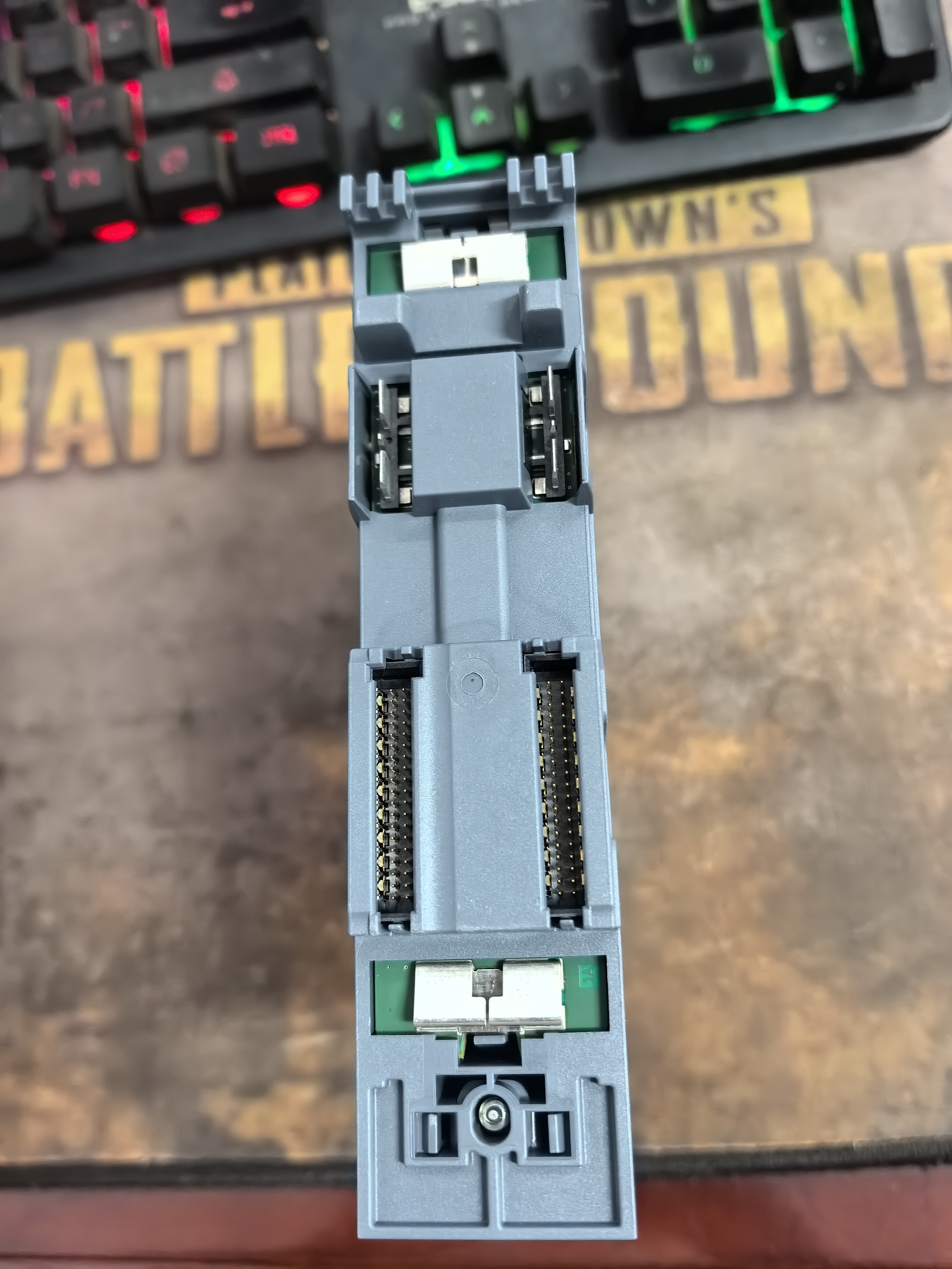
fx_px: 990
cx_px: 476
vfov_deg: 65.3
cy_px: 634
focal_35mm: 27
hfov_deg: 51.4
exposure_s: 1/25
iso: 800
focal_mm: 6.98
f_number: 2
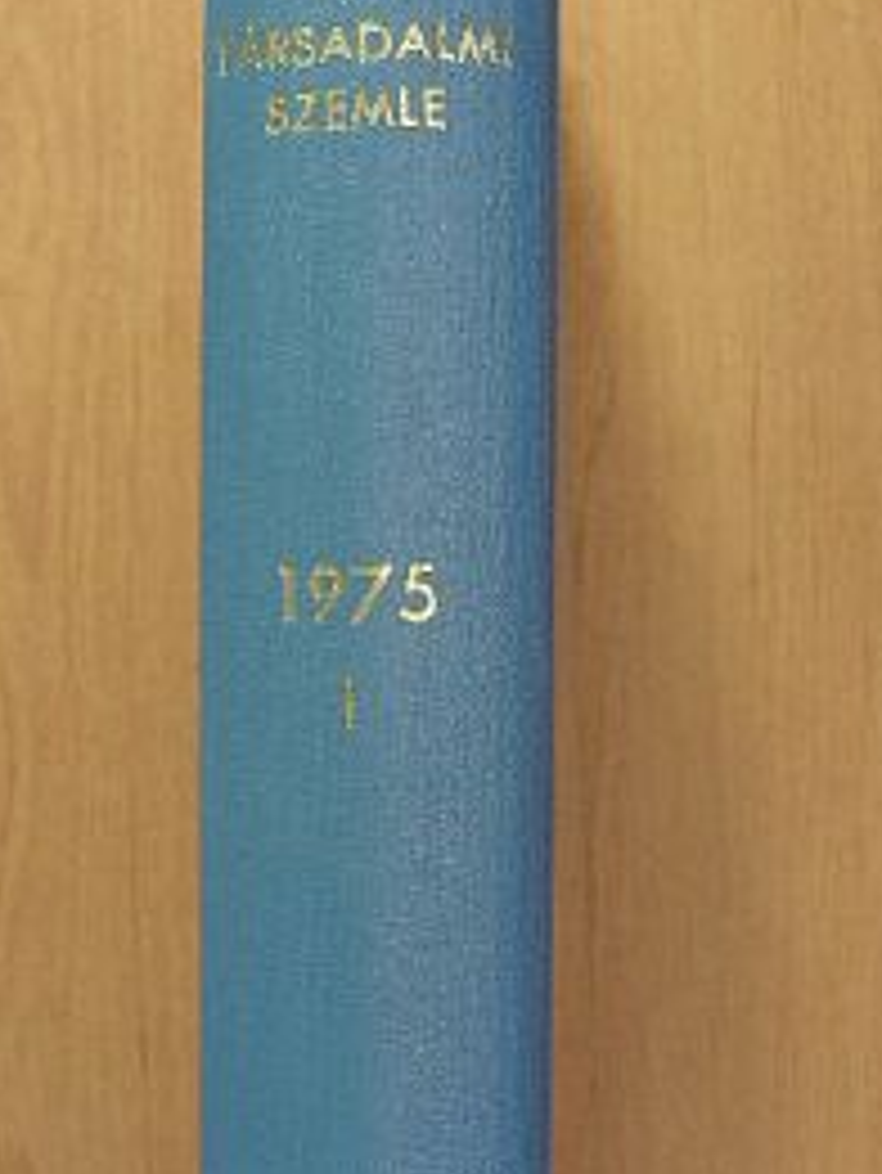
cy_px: 632
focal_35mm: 66
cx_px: 454
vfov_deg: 29.4
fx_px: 2240
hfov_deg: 22.3
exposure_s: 1/20.5
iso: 100
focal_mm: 6.3
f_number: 3.5
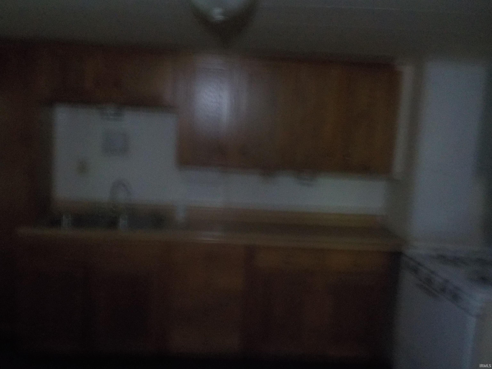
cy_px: 184
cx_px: 246
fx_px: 426
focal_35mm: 30
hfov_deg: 60.0
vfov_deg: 46.8
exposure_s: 1/4
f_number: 3.3
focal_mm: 4.1
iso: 800
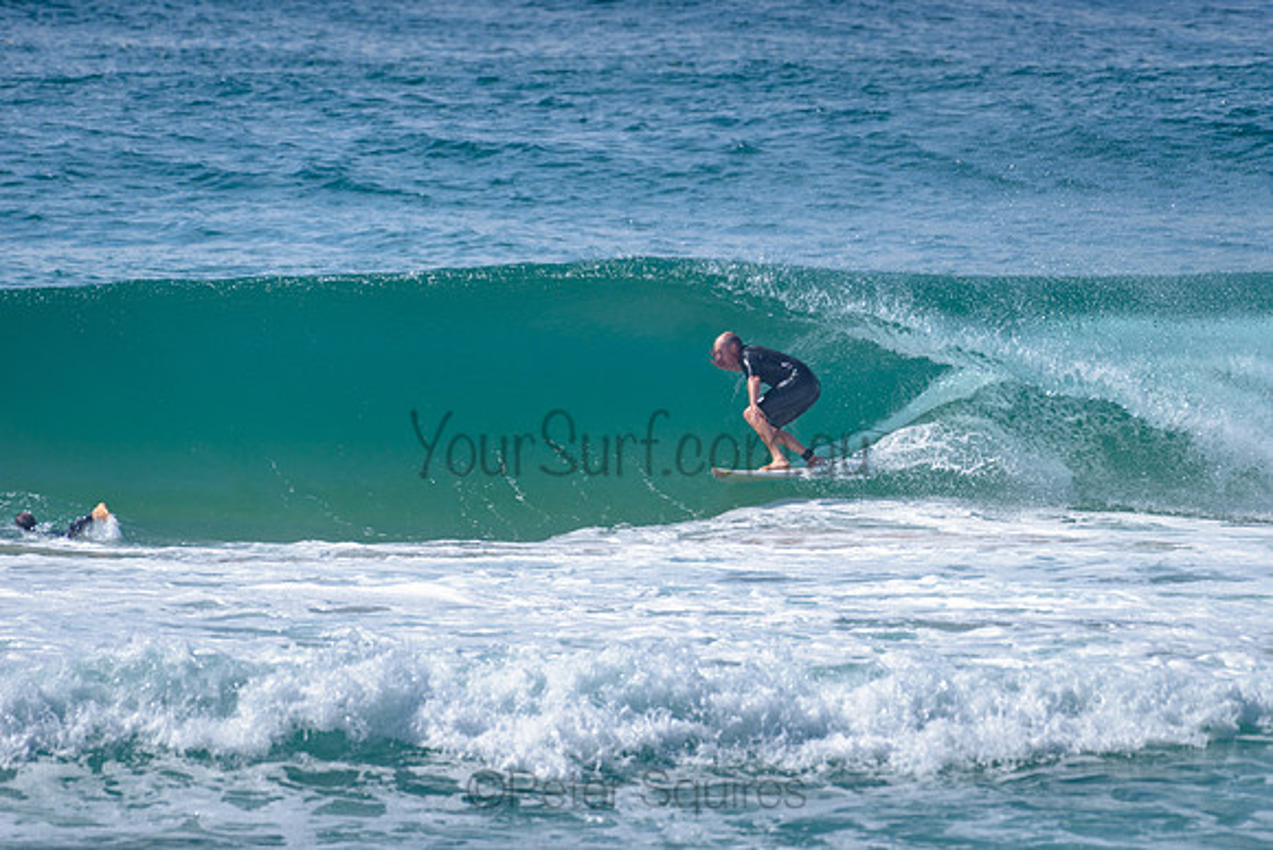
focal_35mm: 613
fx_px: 21668
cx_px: 780
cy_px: 329
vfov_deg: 2.2
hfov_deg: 3.4
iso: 100
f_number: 5.6
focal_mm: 500
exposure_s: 1/2000
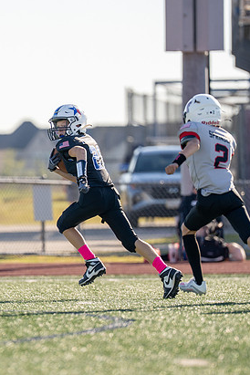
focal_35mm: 443
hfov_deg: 3.1
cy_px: 168
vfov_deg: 4.7
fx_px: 4614
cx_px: 57
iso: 160
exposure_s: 1/2500
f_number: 2.8
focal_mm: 200
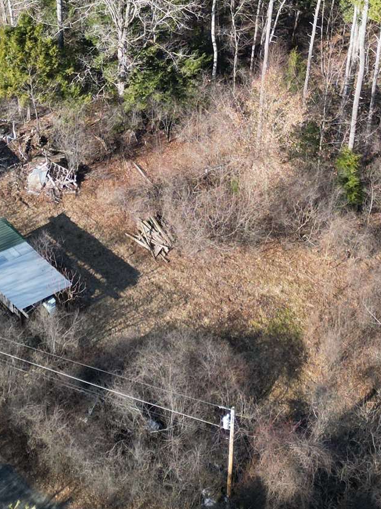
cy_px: -110
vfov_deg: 26.1
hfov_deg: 22.2
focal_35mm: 66
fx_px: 969
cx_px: 182
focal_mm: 6.72
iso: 150
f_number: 1.7
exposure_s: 1/1250
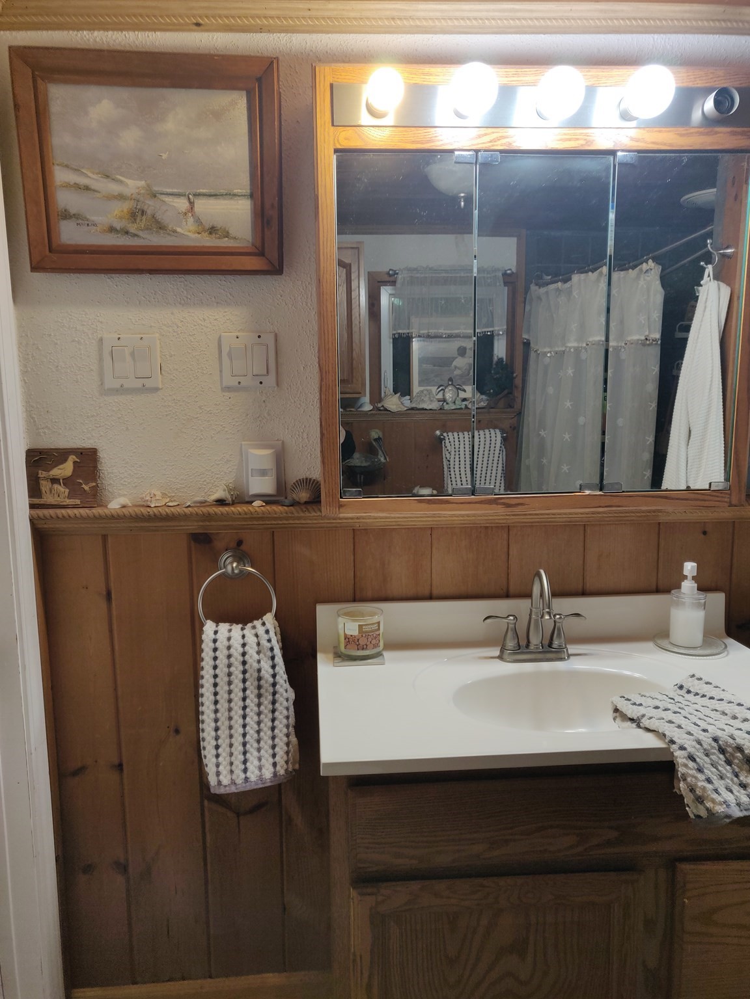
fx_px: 722
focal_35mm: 25
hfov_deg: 54.9
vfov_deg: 69.4
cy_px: 500
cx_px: 375
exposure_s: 1/33
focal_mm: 4.25
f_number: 1.7
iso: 125
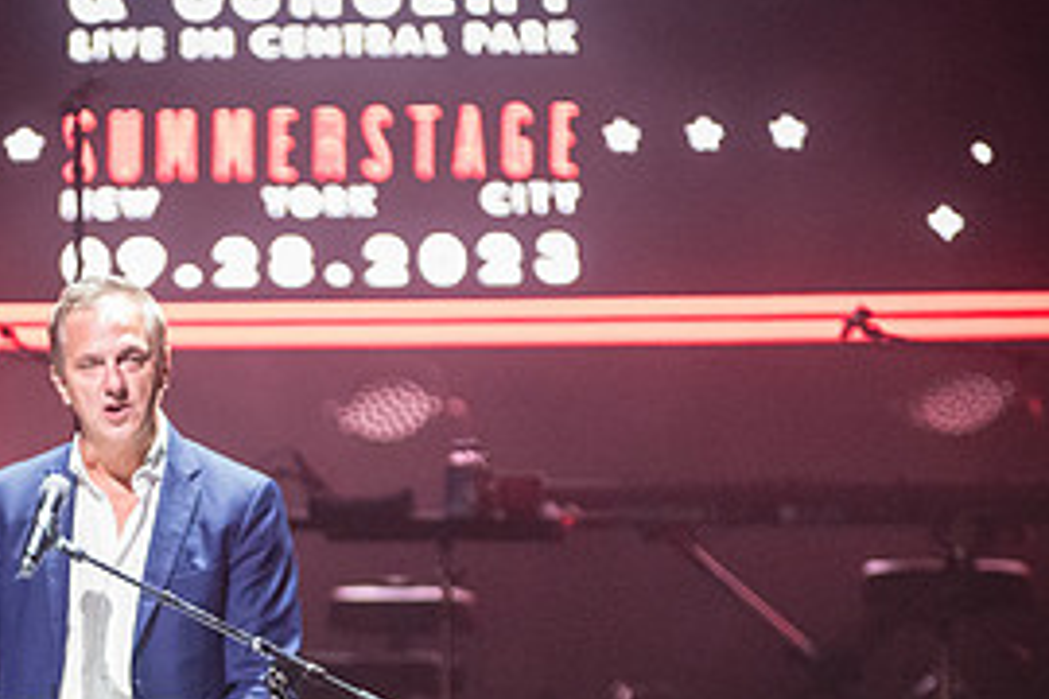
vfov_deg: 2.9
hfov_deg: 4.4
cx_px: 97
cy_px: 659
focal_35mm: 471
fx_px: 13723
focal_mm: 200
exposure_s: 1/320
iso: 10000
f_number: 3.2
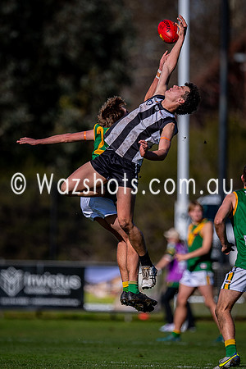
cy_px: 183
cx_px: 116
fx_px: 8663
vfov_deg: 2.4
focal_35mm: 845
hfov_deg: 1.6
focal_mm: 500
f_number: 4
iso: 110
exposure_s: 1/2000
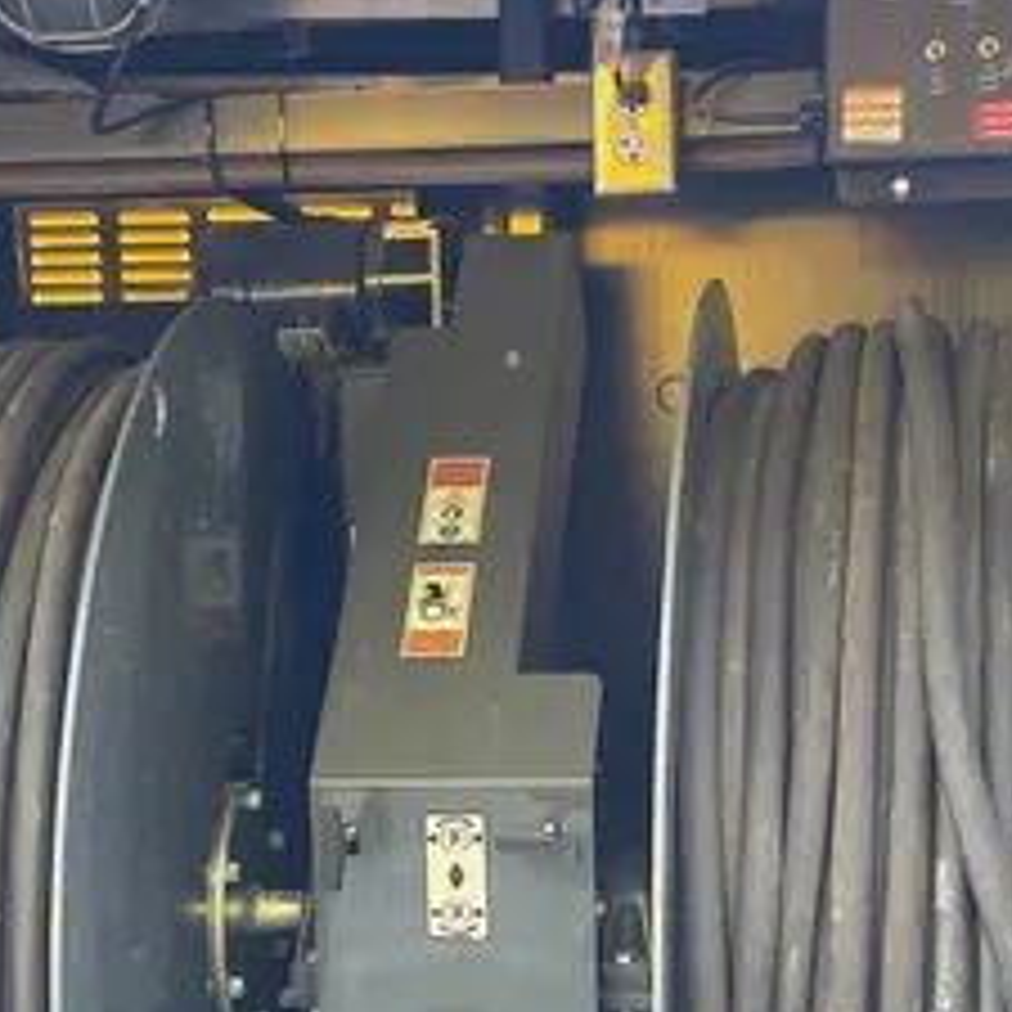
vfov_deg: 22.7
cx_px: 477
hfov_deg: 23.1
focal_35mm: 75
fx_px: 2481
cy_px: 848
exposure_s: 1/121
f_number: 1.6
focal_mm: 4.2
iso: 80
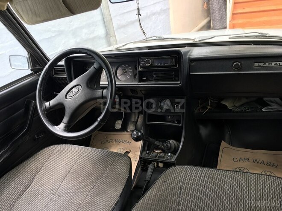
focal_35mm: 29
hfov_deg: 61.7
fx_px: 236
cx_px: 141
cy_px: 106
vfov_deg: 48.2
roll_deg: +9.5
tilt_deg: -25.6
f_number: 2.2
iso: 25
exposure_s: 1/50
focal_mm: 4.15
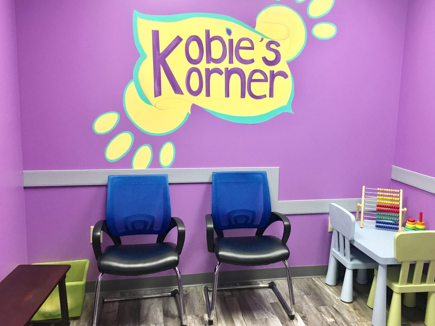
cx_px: 229
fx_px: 402
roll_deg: -0.9
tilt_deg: -8.4
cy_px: 155
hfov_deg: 56.8
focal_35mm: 32
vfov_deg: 44.2
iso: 80
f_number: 2.2
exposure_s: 1/30
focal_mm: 4.15
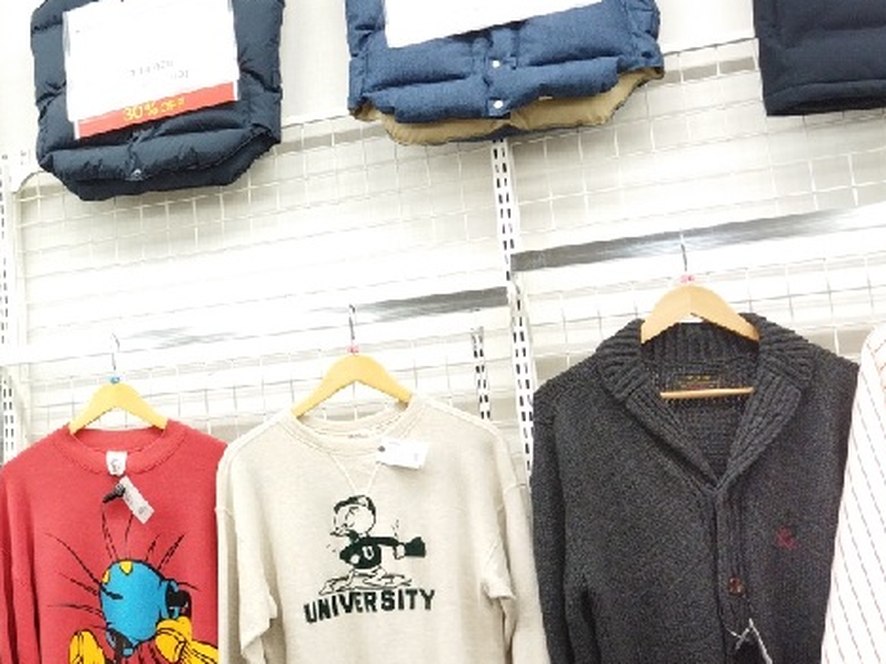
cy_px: 358
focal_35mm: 52
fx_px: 1331
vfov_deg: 28.0
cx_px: 91
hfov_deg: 34.8
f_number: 1.79
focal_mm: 4.71
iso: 181
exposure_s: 1/60
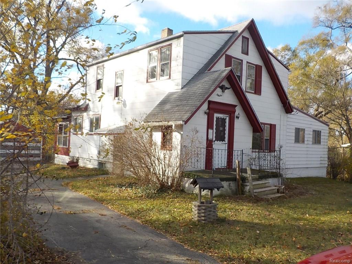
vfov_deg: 46.8
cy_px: 132
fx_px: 305
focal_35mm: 30
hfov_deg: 60.0
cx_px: 176
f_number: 3.3
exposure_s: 1/500
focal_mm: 4.1
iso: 125
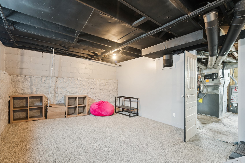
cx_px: 122
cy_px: 82
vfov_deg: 73.7
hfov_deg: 96.7
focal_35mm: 16
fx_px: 109
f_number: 10
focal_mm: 16
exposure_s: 1.6
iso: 400
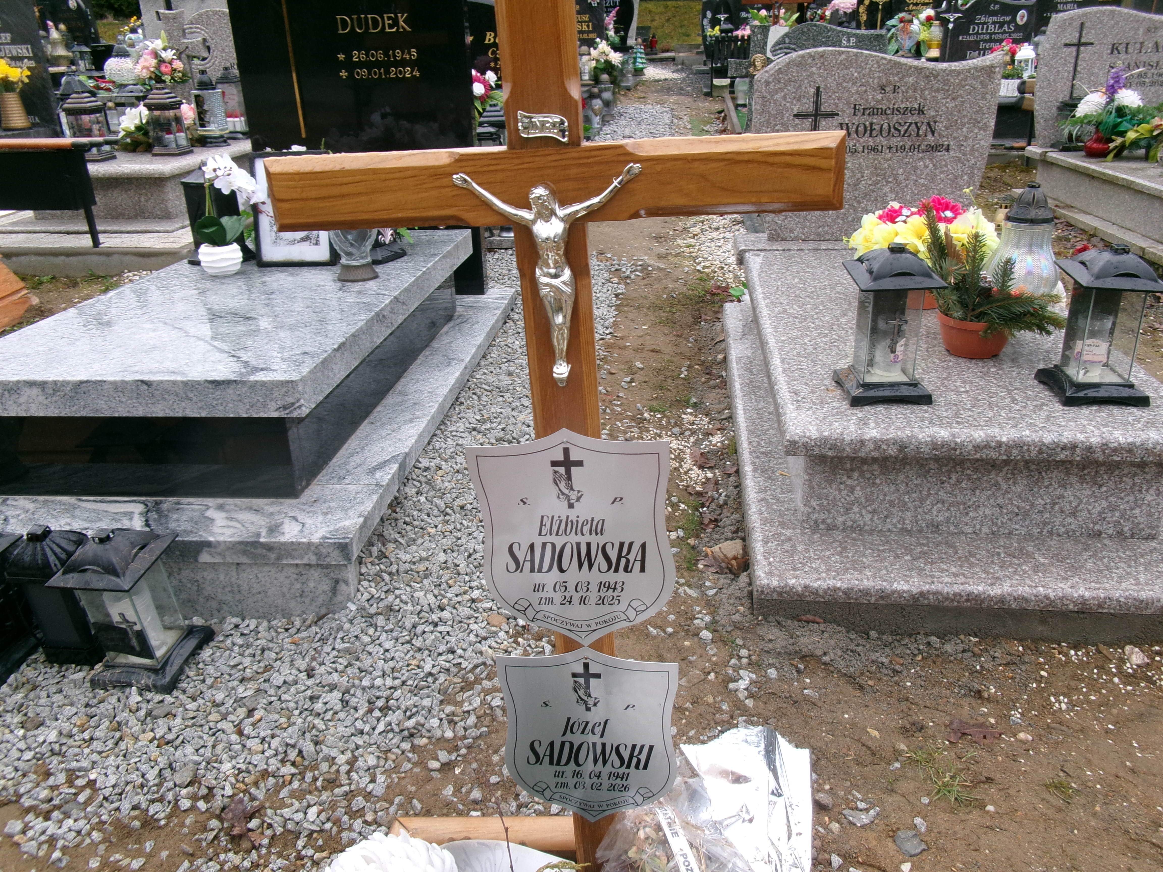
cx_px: 582
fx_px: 941
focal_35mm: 28
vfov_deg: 49.7
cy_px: 436
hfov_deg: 63.4
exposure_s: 1/100
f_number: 3.9
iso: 100
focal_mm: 5.1
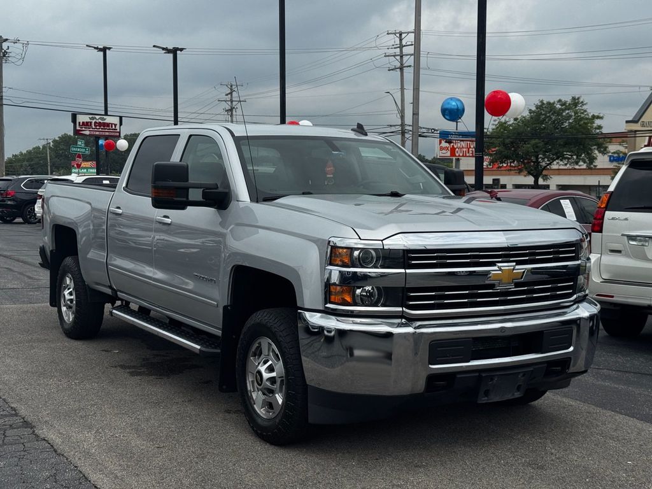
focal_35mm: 48
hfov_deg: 39.7
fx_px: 904
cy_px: 244
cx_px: 326
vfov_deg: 30.3
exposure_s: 1/4049
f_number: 1.78
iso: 64
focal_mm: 6.76
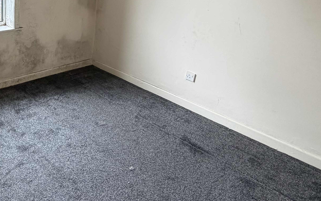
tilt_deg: -15.4
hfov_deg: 48.3
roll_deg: -0.7
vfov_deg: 34.9
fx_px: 306
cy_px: 35
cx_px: 20
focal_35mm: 35
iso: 200
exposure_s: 1/121
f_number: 2.2
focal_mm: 2.22
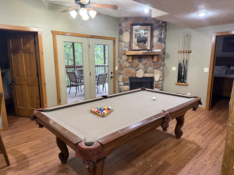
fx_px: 162
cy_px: 88
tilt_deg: -10.0
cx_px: 117
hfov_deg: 71.6
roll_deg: +0.5
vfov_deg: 56.8
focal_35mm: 24
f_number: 1.78
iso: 640
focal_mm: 6.76
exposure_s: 1/60
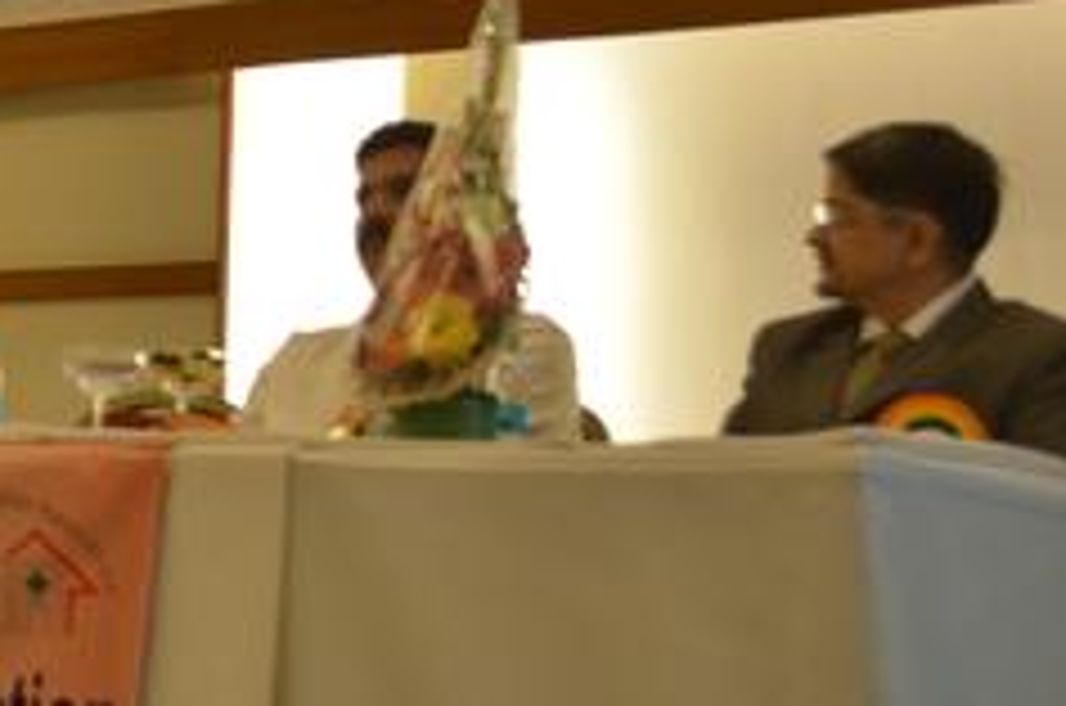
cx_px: -207
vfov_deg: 11.9
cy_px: 110
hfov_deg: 17.2
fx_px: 3369
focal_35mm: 114
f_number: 4.5
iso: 800
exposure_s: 1/80
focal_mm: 30
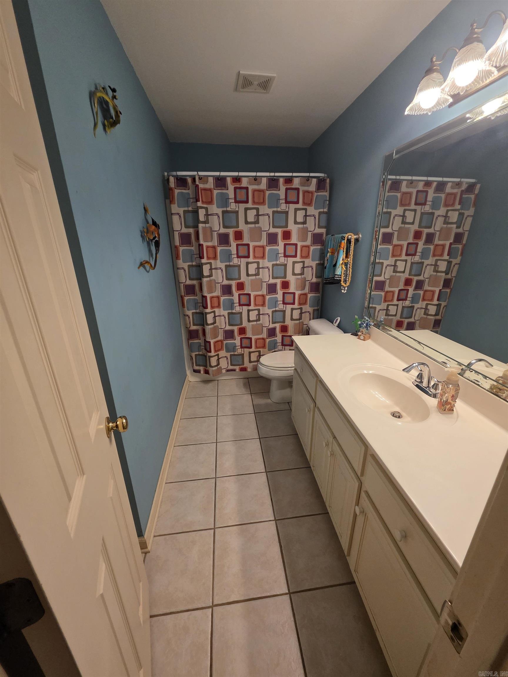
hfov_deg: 89.9
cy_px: 338
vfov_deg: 106.2
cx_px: 254
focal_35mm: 13
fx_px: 254
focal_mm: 2.2
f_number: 1.9
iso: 500
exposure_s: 1/240
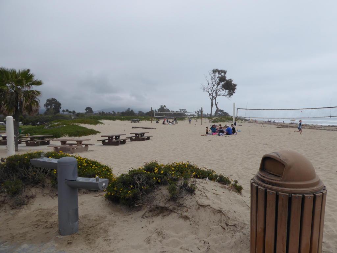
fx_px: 234
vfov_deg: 56.8
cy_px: 126
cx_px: 168
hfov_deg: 71.6
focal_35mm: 24
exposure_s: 1/1000
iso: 80
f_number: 3.5
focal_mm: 4.3
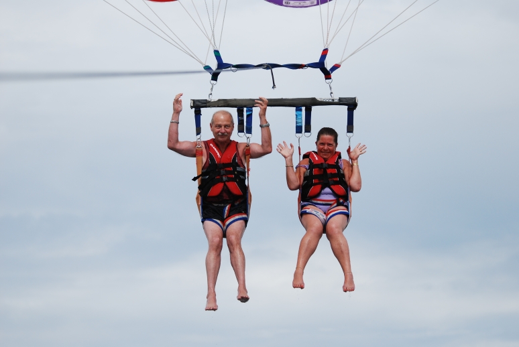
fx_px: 3031
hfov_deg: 9.8
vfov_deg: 6.6
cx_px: 260
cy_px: 174
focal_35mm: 210
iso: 140
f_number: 4.8
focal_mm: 140
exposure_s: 1/1000
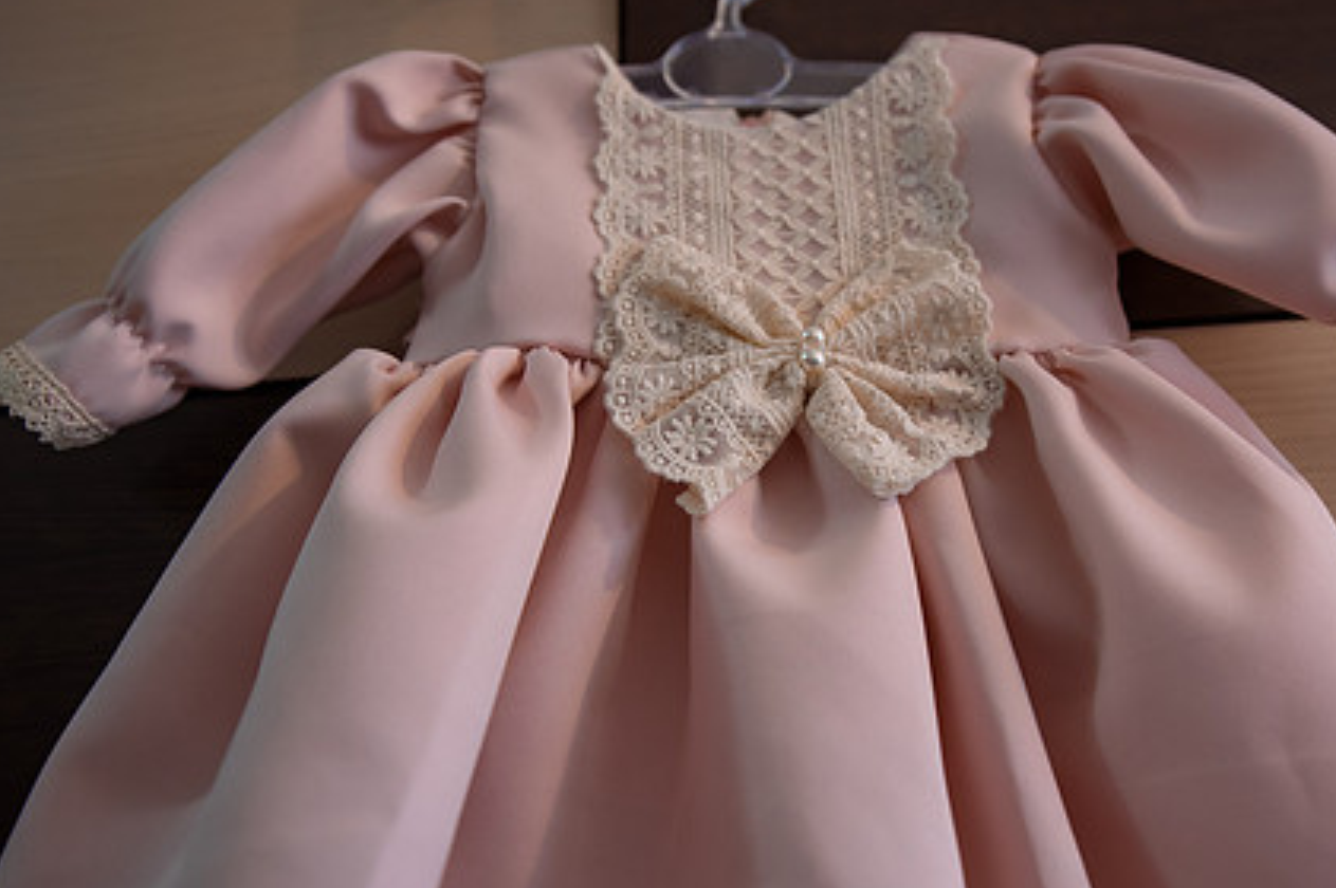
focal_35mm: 40
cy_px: 544
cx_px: 828
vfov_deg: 33.2
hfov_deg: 48.1
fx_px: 1483
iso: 1250
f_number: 2.8
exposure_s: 1/250
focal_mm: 29
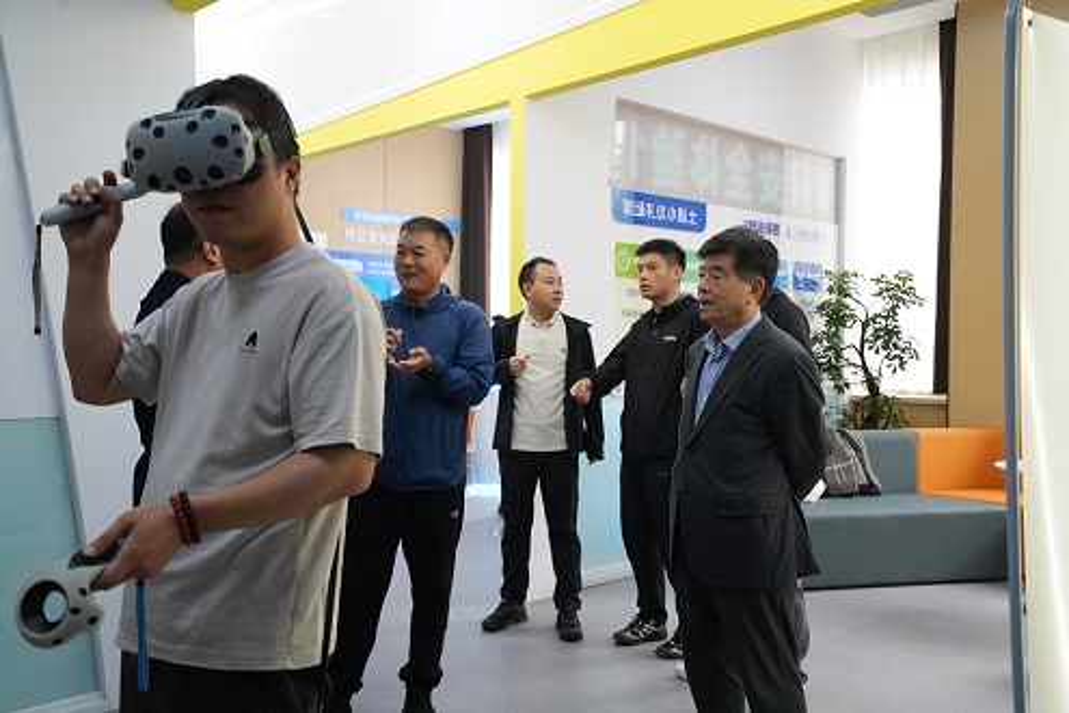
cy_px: 356
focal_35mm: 35
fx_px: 1039
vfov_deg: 37.9
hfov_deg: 54.4
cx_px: 534
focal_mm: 35
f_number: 4
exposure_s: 1/160
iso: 3200
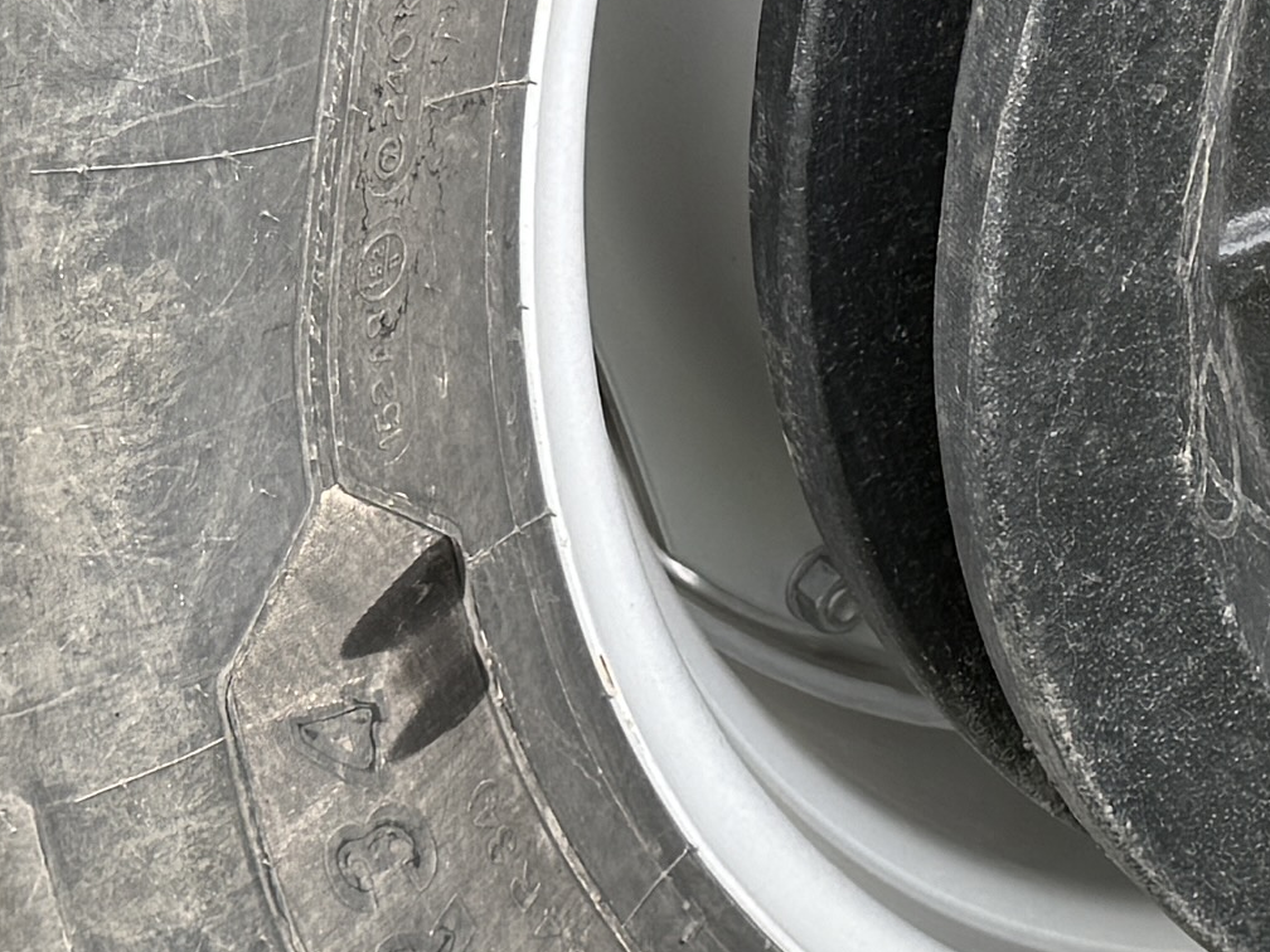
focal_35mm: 136
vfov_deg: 10.7
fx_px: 4990
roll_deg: +2.6
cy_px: -283
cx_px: 1055
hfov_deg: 14.4
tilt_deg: -19.4
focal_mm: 6.76
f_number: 1.78
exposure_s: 1/179
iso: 64
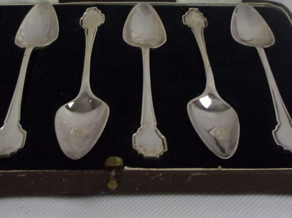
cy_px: 8
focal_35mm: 74
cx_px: 145
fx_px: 624
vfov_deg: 19.4
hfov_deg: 26.3
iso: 280
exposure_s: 1/125
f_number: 3.9
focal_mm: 5.1
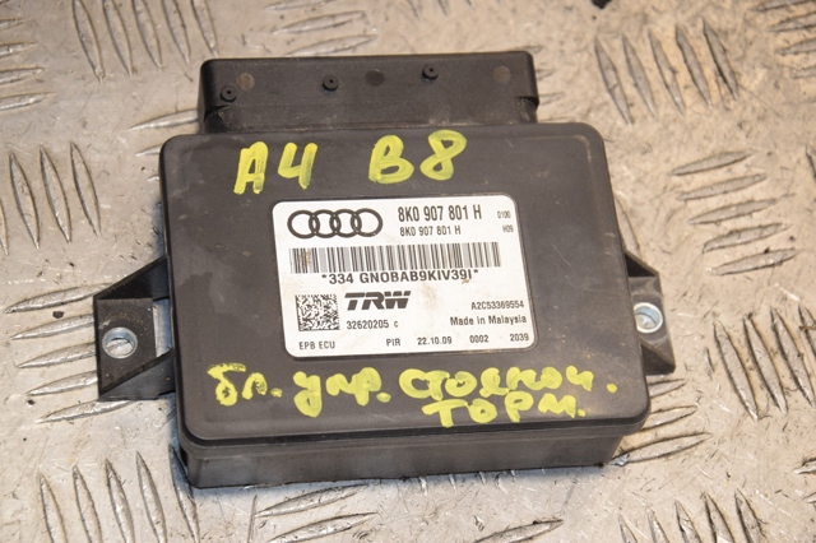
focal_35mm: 120
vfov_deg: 11.4
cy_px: 272
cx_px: 408
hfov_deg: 17.1
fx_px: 2718
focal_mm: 80
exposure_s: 1/200
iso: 800
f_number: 7.1
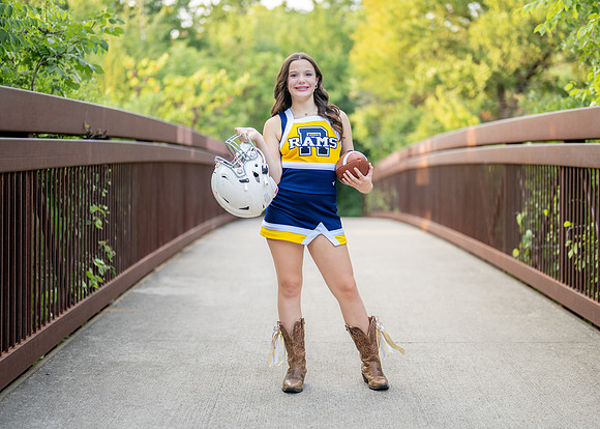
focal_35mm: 64
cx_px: 320
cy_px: 213
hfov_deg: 30.6
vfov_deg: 22.1
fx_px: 1096
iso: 160
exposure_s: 1/500
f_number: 1.2
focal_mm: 50
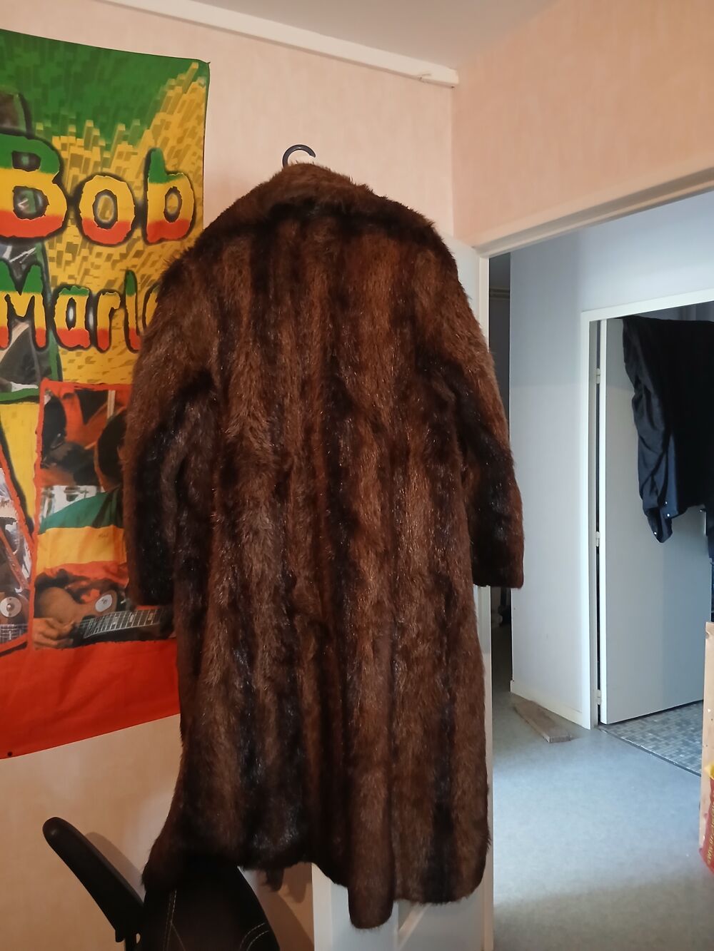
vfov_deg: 67.3
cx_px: 357
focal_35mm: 26
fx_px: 715
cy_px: 476
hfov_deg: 53.1
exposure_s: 1/25
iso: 500
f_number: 1.8
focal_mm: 3.98
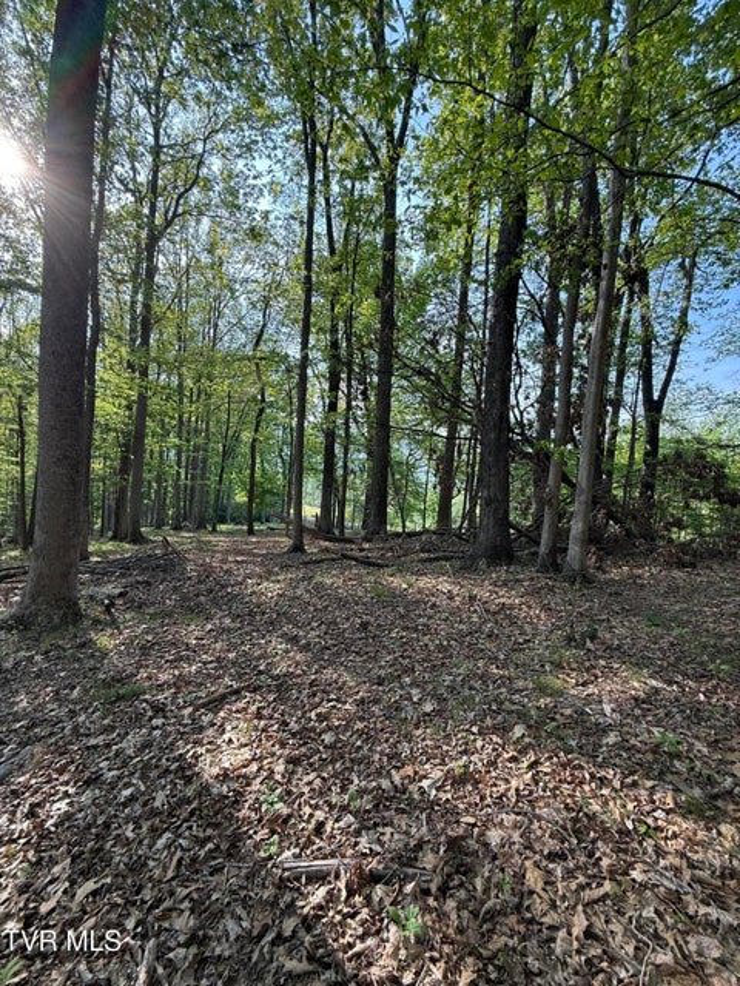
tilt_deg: -3.0
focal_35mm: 14
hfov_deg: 85.7
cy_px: 493
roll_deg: -4.3
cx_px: 370
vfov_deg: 102.1
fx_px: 399
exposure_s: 1/197
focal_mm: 2.22
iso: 50
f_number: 2.2
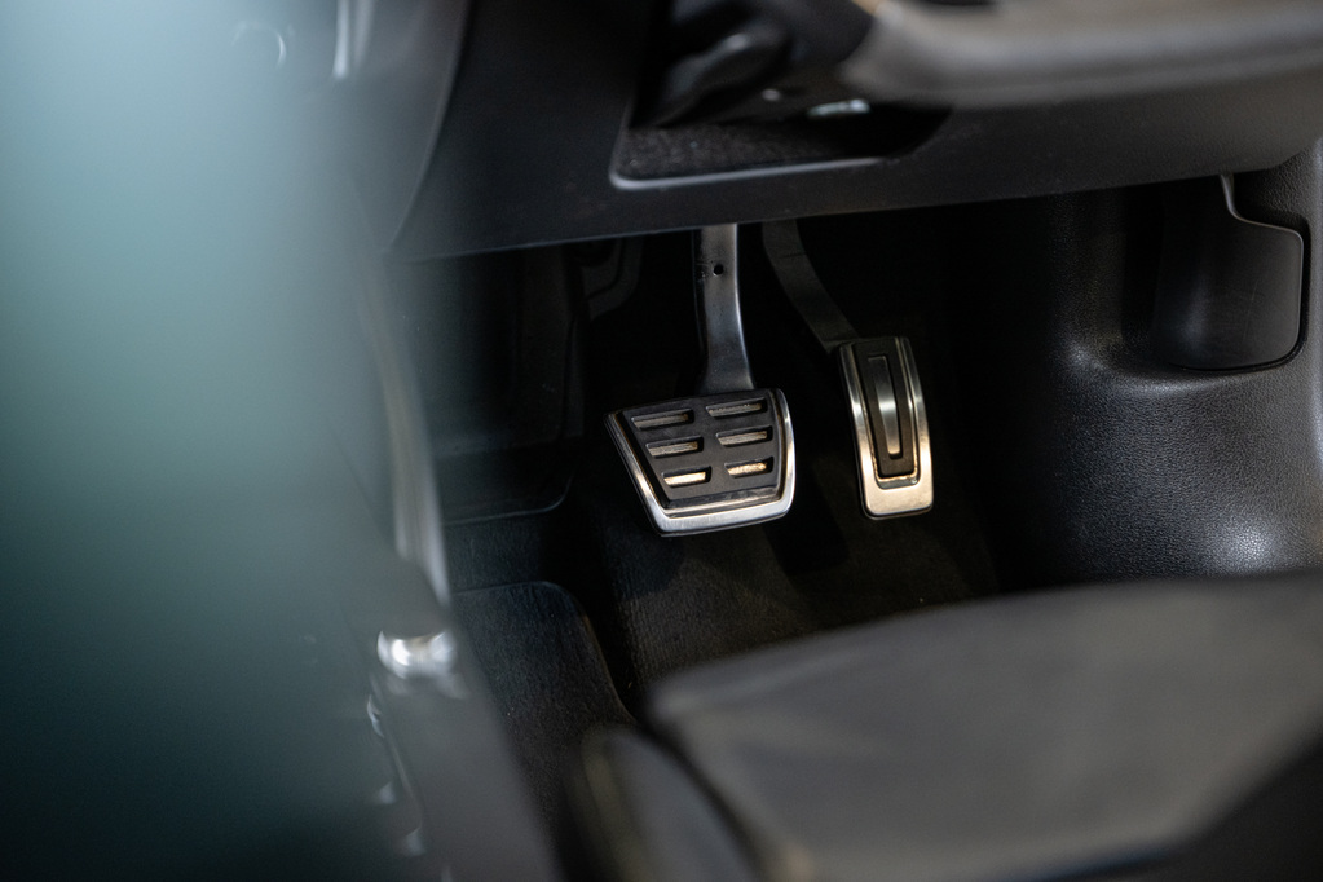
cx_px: 662
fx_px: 2756
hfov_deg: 27.0
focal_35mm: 75
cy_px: 441
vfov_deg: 18.2
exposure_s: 1/125
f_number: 2.8
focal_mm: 75
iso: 1600
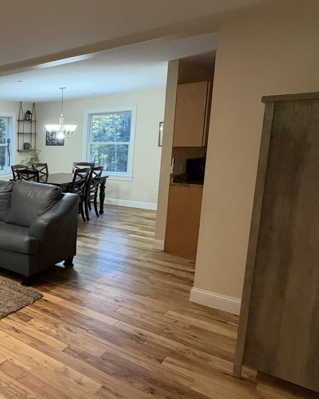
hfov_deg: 38.5
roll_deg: +0.8
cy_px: 192
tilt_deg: -8.0
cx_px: -54
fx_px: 342
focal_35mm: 29
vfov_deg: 60.4
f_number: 2.2
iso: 500
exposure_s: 1/60
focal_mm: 2.22
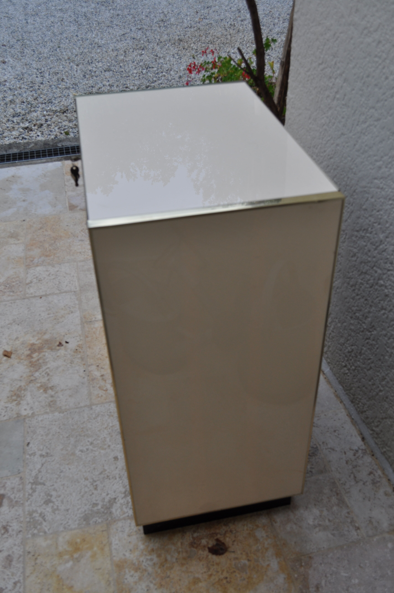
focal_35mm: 36
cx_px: 197
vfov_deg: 53.2
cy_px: 296
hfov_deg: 36.8
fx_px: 592
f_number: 6.3
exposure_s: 1/160
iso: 200
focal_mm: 24
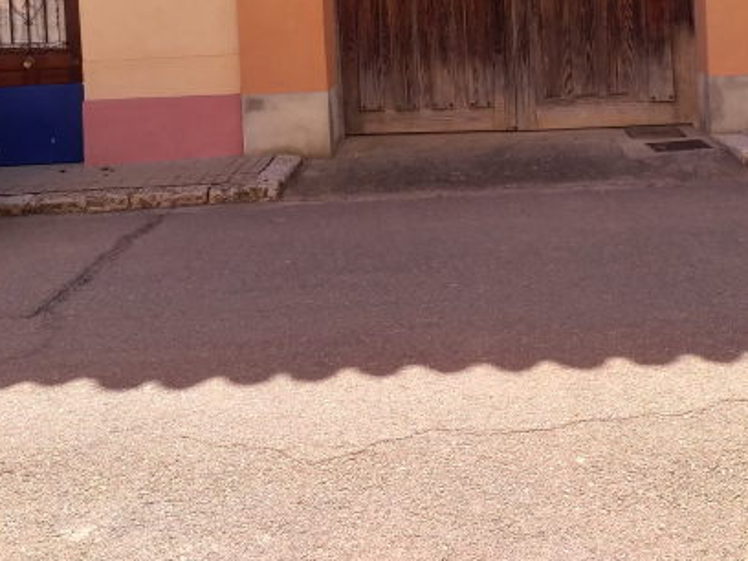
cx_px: 358
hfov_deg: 36.2
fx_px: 1145
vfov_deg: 26.4
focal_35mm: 53
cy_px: 33
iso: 40
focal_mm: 3.6
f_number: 1.9
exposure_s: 1/831
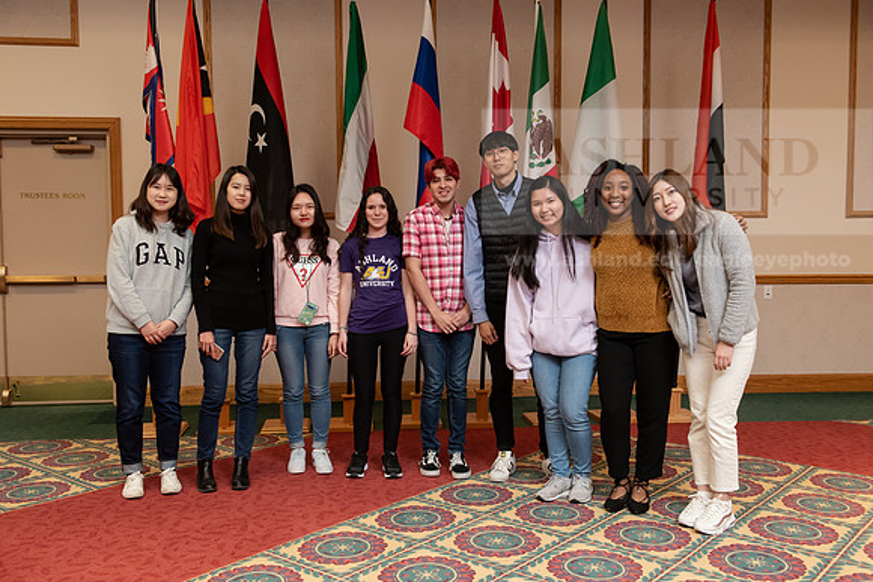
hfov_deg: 55.8
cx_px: 436
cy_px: 291
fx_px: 825
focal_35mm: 34
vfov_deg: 38.9
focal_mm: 34
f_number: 6.3
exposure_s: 1/125
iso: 2500
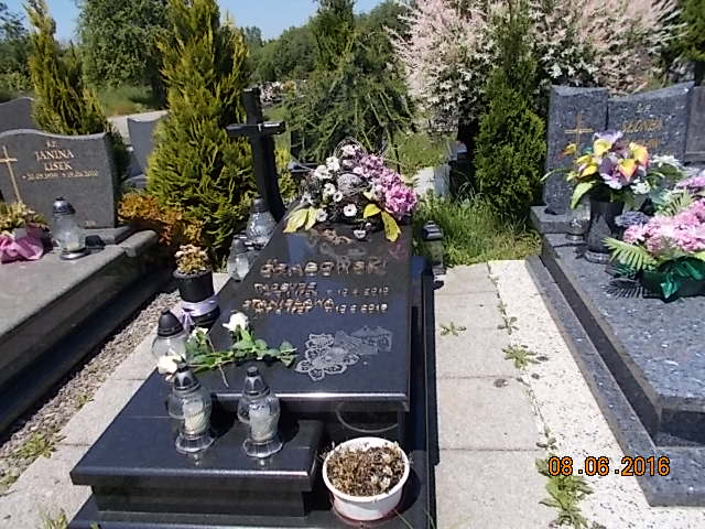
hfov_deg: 67.3
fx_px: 530
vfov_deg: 53.1
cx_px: 352
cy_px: 264
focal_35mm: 26
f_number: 8
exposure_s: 1/160
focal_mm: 4.6
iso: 80
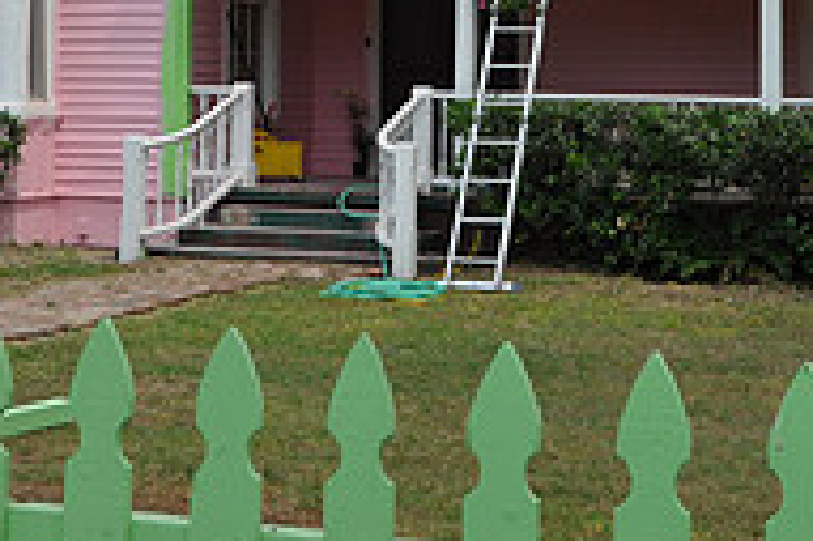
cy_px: -249
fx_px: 2256
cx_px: 430
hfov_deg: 20.4
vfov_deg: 13.0
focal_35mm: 100
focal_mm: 22
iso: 200
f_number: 7.1
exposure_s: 1/200
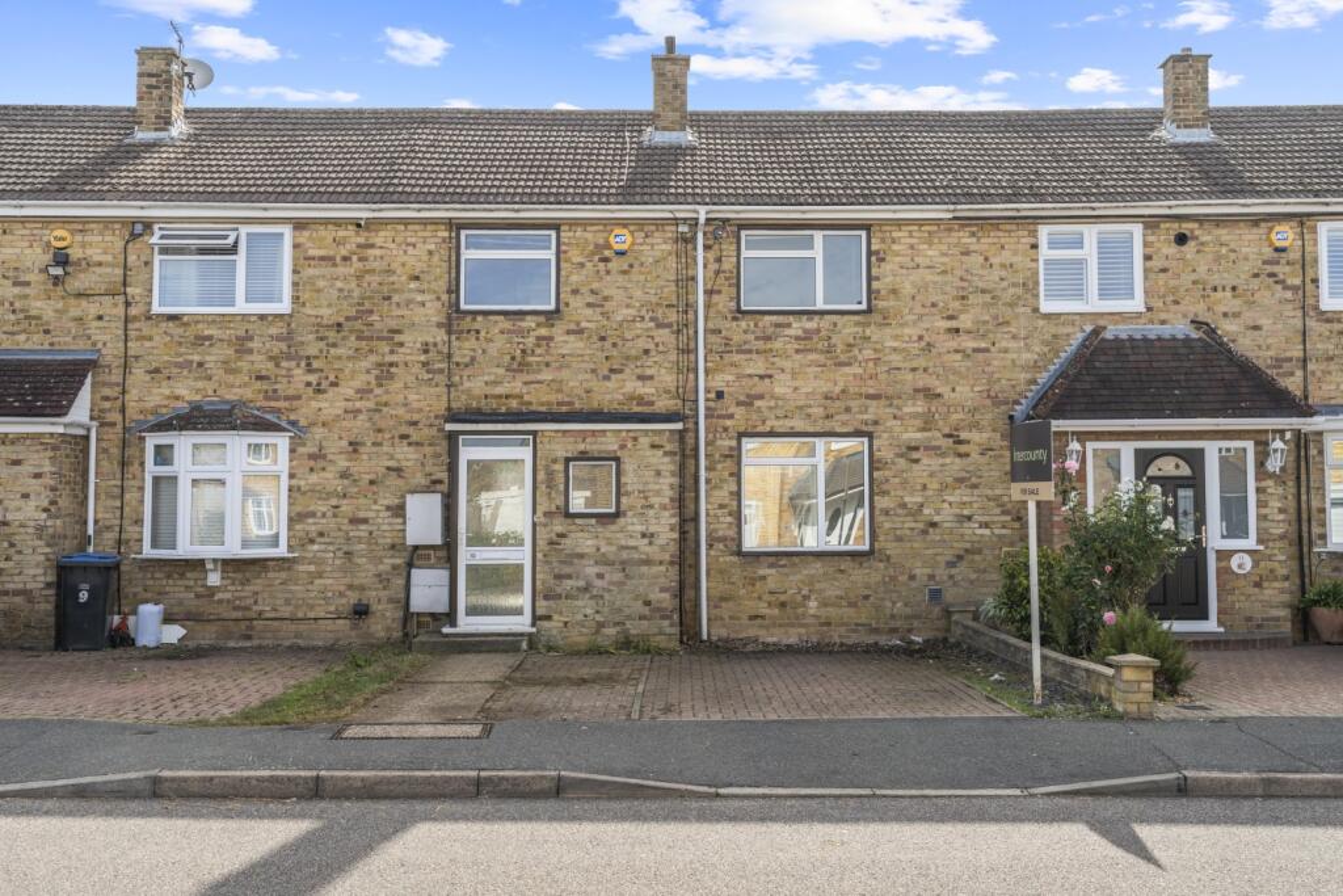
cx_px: 672
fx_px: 1306
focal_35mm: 35
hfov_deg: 54.4
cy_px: 448
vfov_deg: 37.9
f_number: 7.1
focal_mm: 35
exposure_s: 1/200
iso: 320
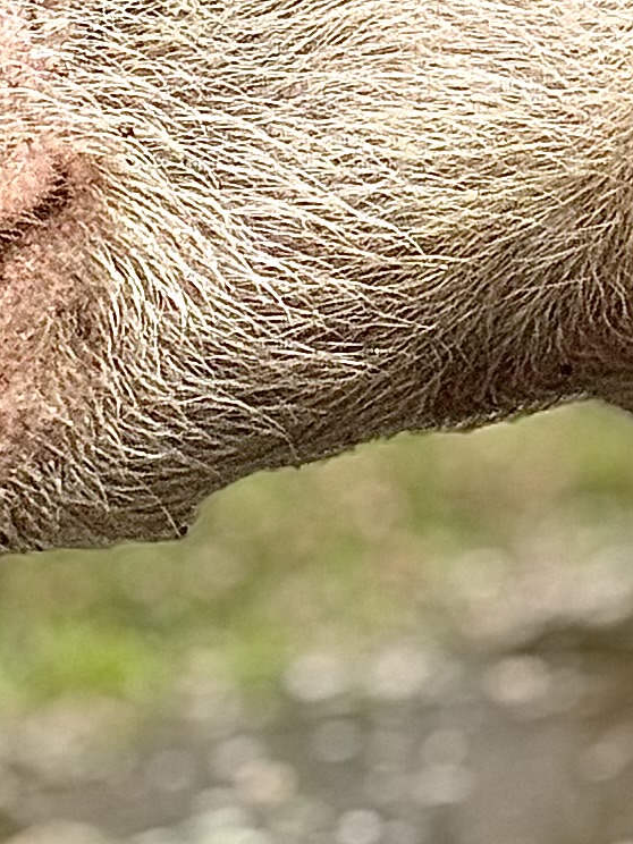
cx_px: -83
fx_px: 6339
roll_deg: +7.0
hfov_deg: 5.7
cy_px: -390
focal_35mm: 260
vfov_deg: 7.5
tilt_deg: +3.9
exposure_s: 1/4329
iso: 80
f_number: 1.78
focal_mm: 6.76
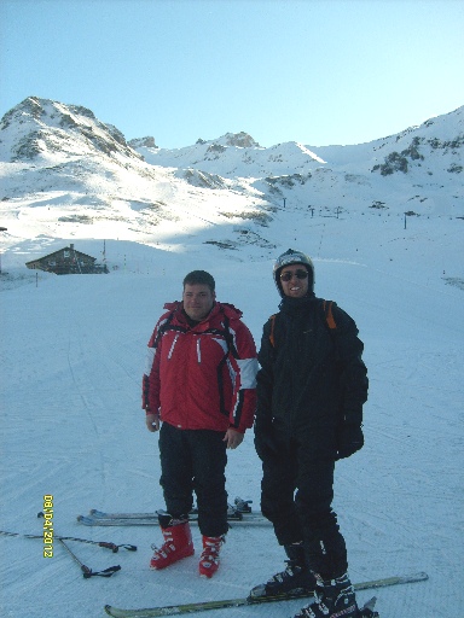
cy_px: 309
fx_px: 626
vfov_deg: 52.6
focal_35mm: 35
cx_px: 232
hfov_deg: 40.7
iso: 80
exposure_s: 1/250
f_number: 7.1
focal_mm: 5.8
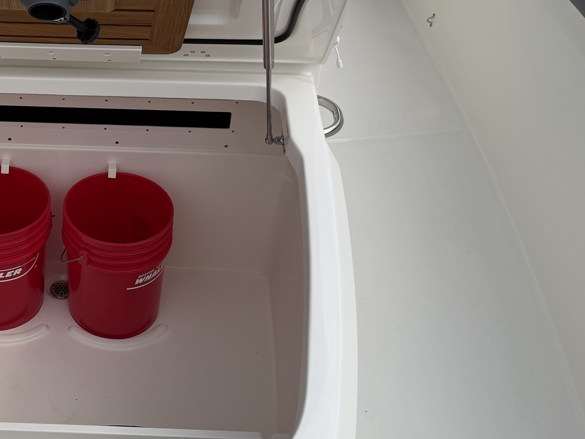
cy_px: 94
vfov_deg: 28.5
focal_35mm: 50
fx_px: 845
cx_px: 57
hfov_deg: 35.9
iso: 80
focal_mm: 6.76
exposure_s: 1/6711
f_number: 1.78
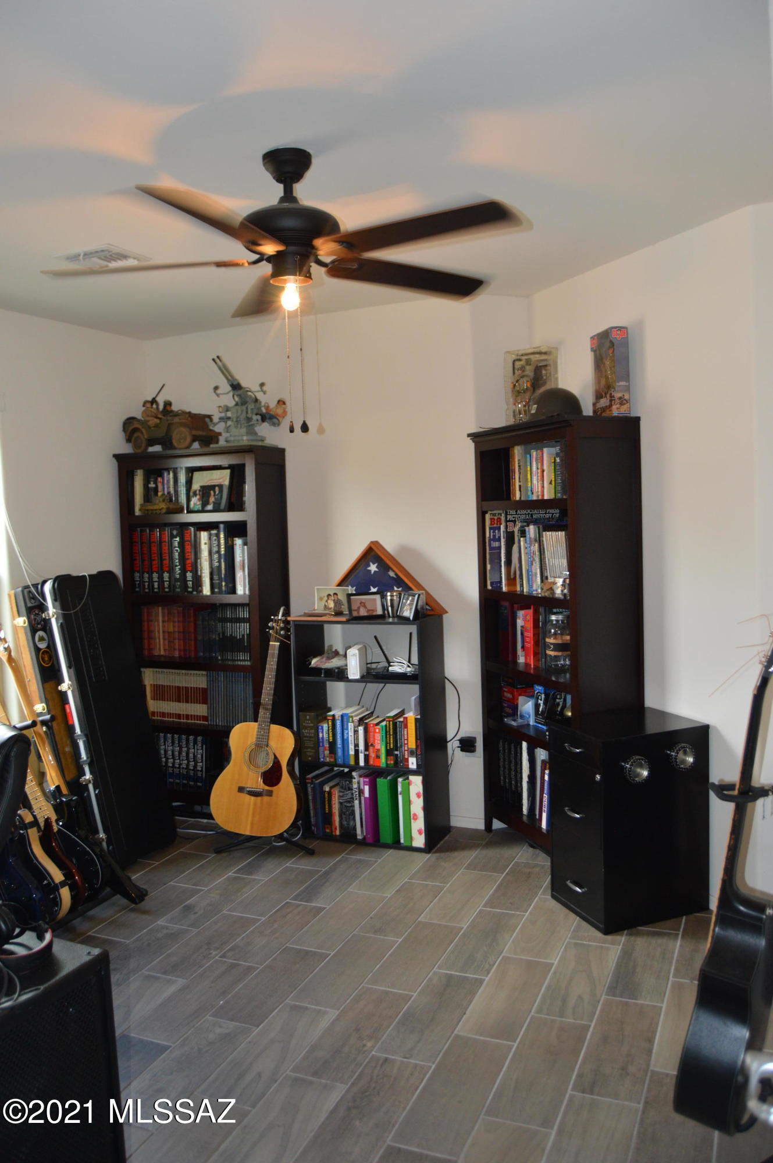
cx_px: 386
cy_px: 582
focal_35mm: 27
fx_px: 872
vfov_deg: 67.4
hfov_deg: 47.8
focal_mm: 18
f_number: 3.5
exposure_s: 1/60
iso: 450
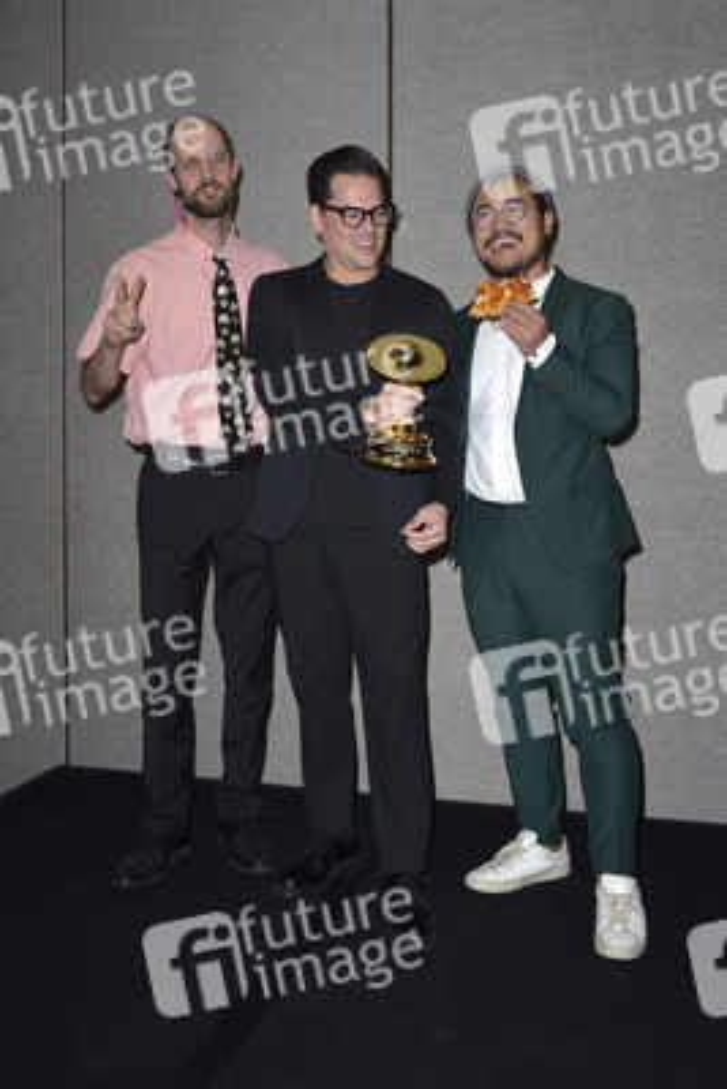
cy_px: 544
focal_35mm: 32
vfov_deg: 58.7
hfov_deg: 41.1
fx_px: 968
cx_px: 364
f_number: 6.3
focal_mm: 32
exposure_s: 1/250
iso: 500
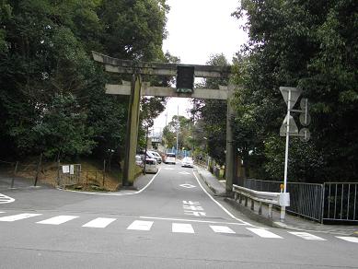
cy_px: 134
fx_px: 517
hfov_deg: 38.2
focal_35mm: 50
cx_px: 179
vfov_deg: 29.1
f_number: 3.6
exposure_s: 1/320
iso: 100
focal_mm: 8.8
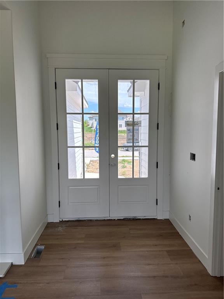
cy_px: 150
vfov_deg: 71.6
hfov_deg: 56.8
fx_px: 207
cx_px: 112
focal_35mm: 24
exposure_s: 1/572
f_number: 1.78
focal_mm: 6.76
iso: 80
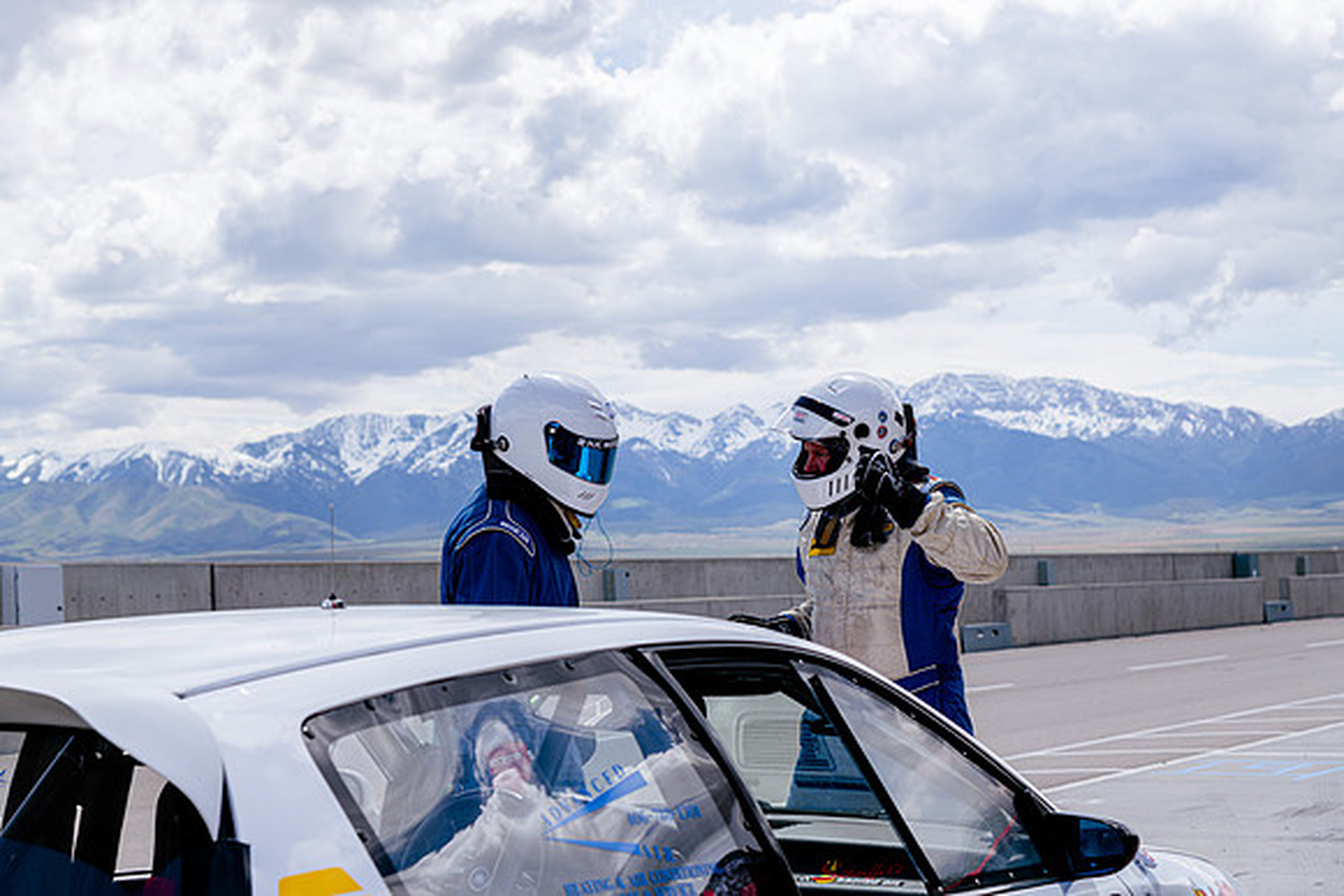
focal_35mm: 66
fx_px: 2464
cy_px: 448
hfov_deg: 30.5
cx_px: 672
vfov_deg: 20.6
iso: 125
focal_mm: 66
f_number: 6.3
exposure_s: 1/500
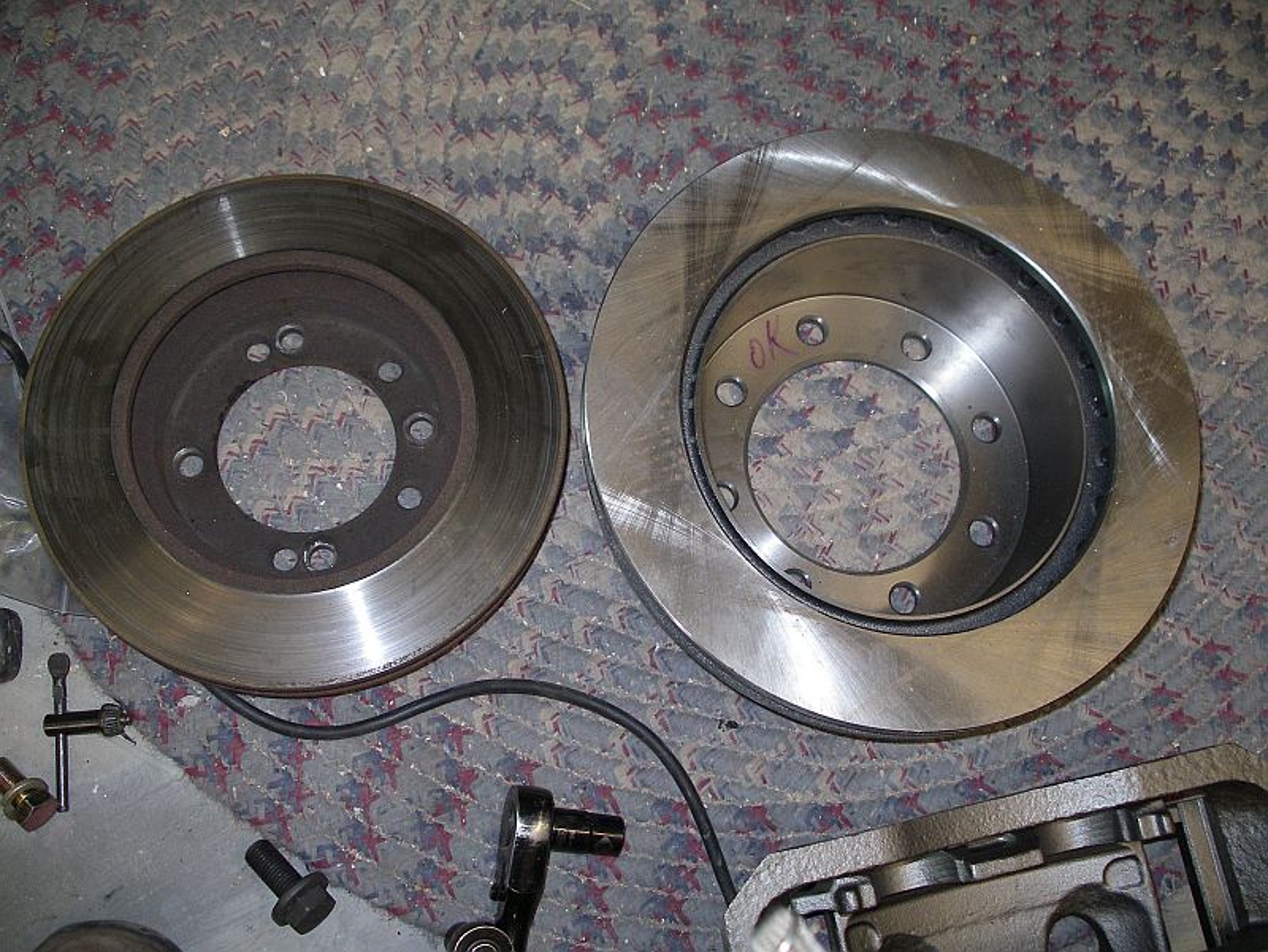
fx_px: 1356
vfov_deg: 38.7
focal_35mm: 37
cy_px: 476
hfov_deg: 50.1
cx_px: 634
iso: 200
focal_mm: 7.8
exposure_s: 1/40
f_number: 2.8
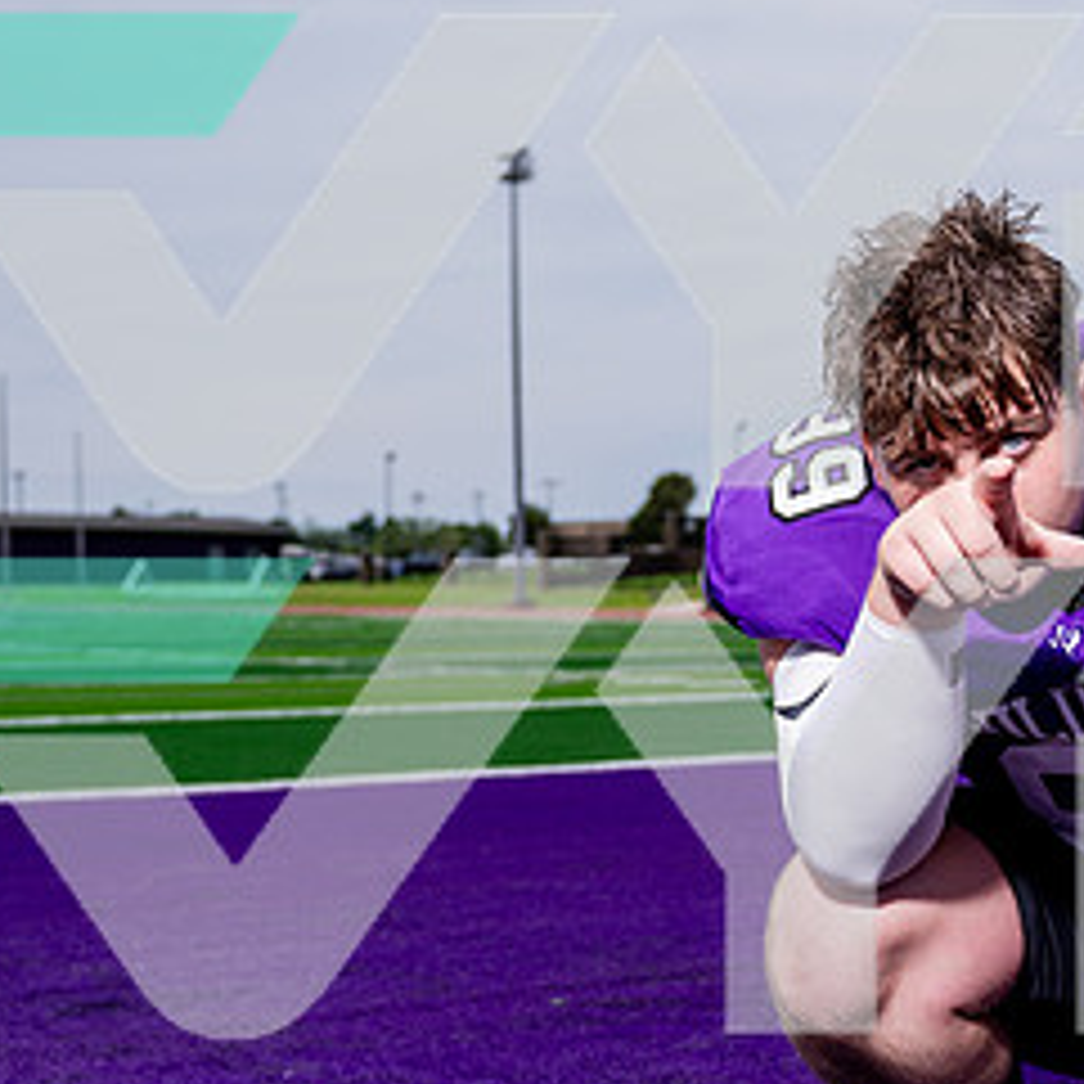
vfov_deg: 24.8
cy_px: 798
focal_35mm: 69
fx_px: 2445
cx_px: 990
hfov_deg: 24.3
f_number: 4
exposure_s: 1/1250
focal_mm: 33
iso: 100
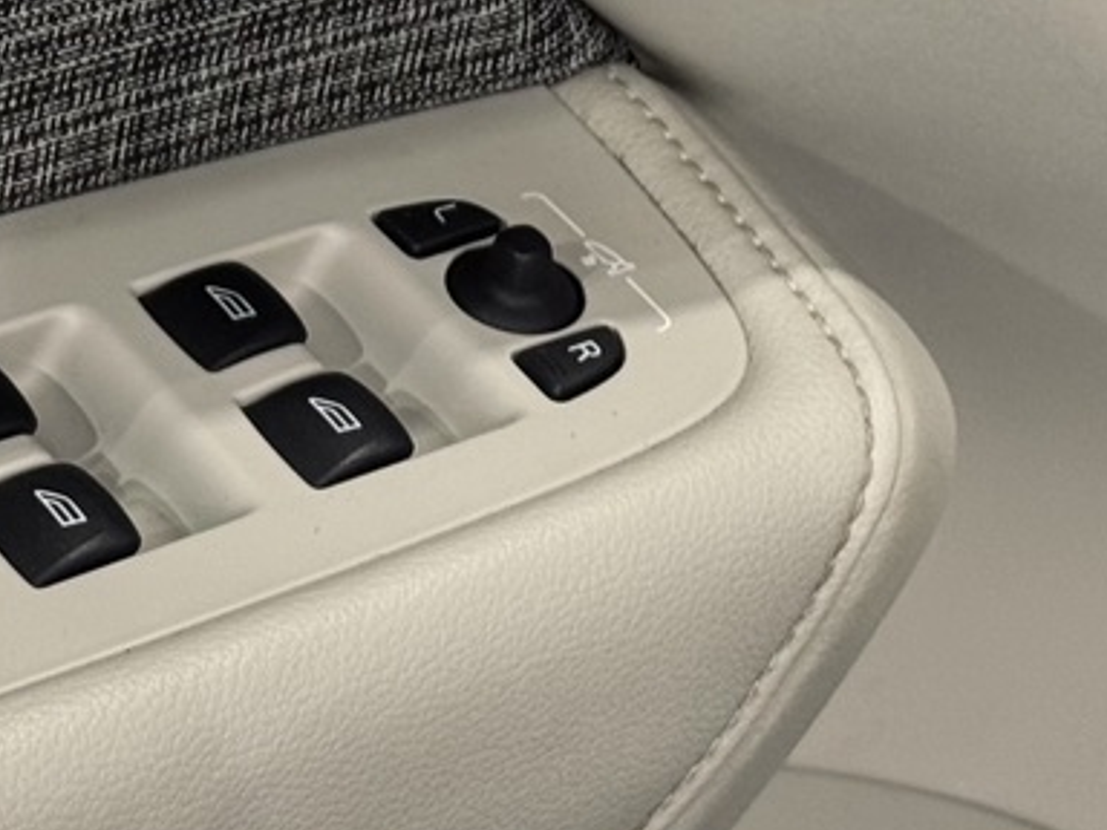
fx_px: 5756
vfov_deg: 8.0
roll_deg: +5.6
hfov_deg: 10.9
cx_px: -29
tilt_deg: -32.6
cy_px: -522
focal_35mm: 180
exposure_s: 1/50
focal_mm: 6.76
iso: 50
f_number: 1.78
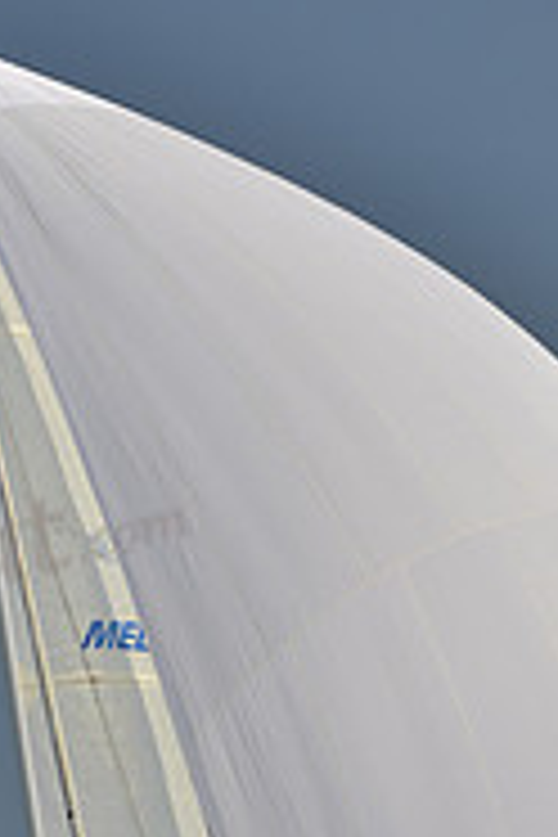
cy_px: 1174
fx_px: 7253
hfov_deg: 4.4
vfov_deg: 6.5
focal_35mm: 312
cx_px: 421
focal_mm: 100
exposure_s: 1/1250
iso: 200
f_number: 5
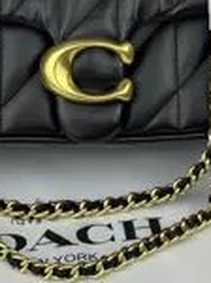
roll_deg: -1.0
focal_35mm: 154
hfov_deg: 9.6
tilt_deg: -38.0
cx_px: 89
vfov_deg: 12.7
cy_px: 28
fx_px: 1255
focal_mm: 6.76
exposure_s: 1/461
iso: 64
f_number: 1.78
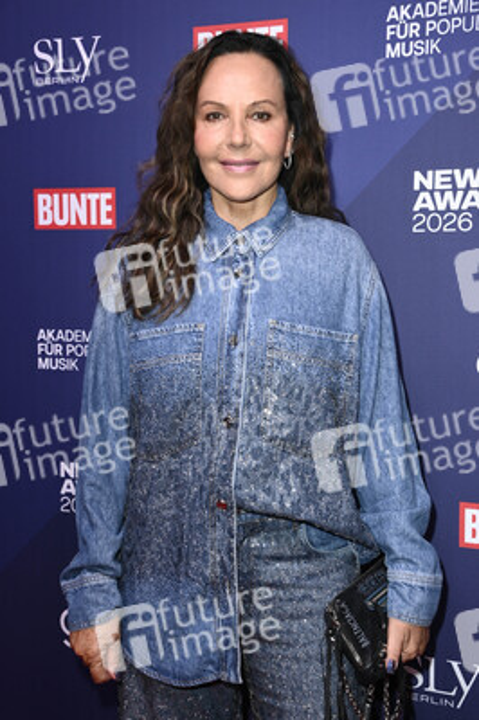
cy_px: 360
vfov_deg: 38.2
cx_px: 240
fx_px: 1040
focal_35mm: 52
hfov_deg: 25.9
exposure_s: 1/250
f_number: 5.6
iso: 800
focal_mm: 52
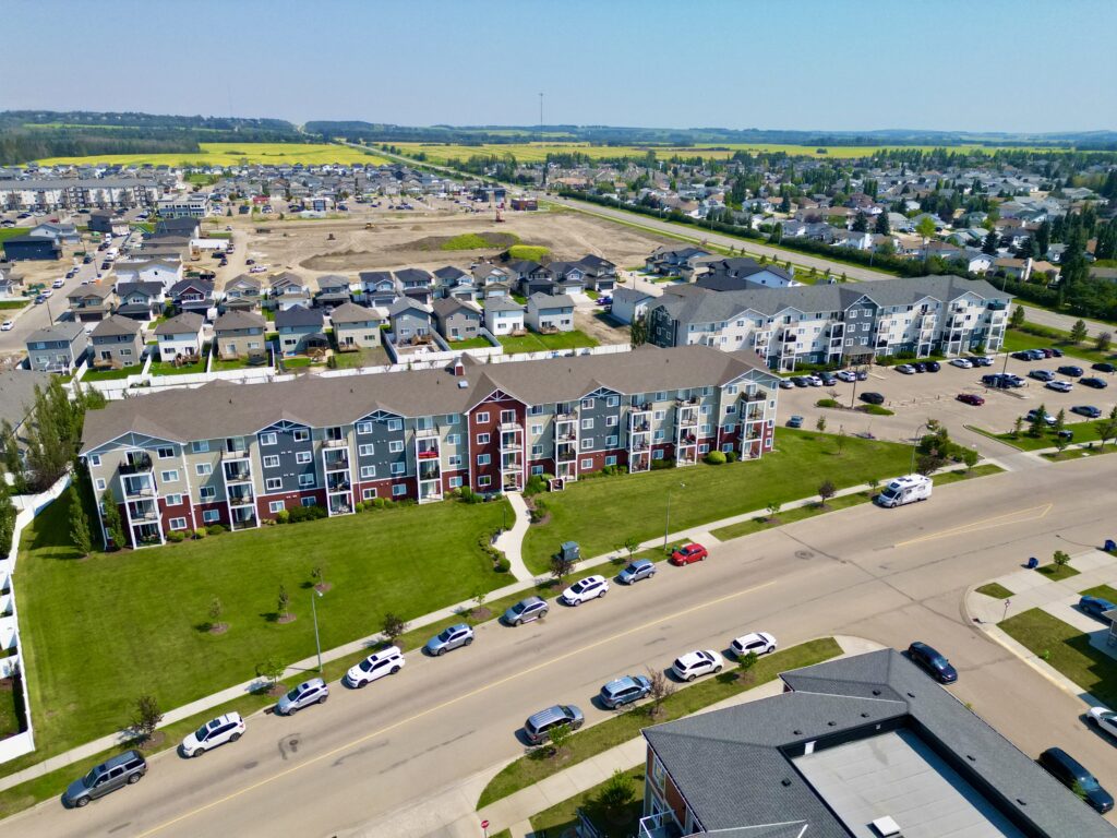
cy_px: 419
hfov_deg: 71.6
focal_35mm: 24
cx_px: 558
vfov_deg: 56.8
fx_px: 774
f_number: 1.7
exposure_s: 1/640
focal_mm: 6.72
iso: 400
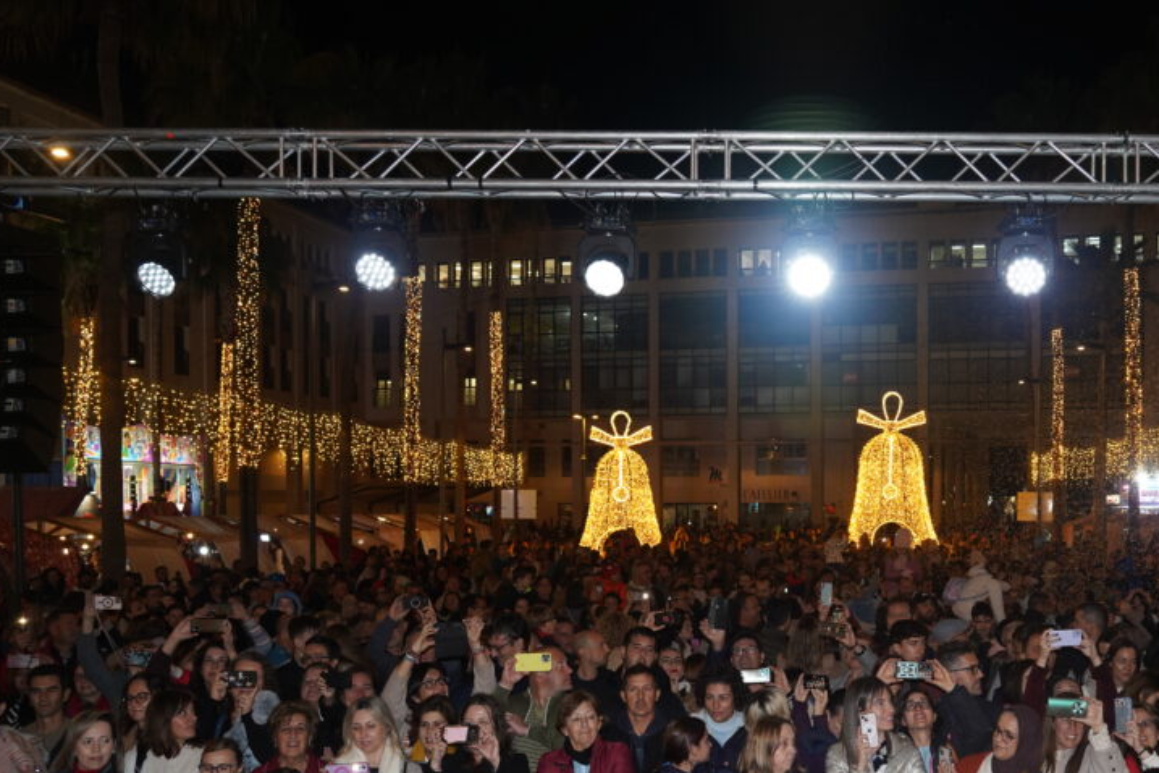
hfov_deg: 47.3
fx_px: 1288
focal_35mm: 40
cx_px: 810
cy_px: 551
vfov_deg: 32.9
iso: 1250
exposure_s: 1/100
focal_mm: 28
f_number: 5
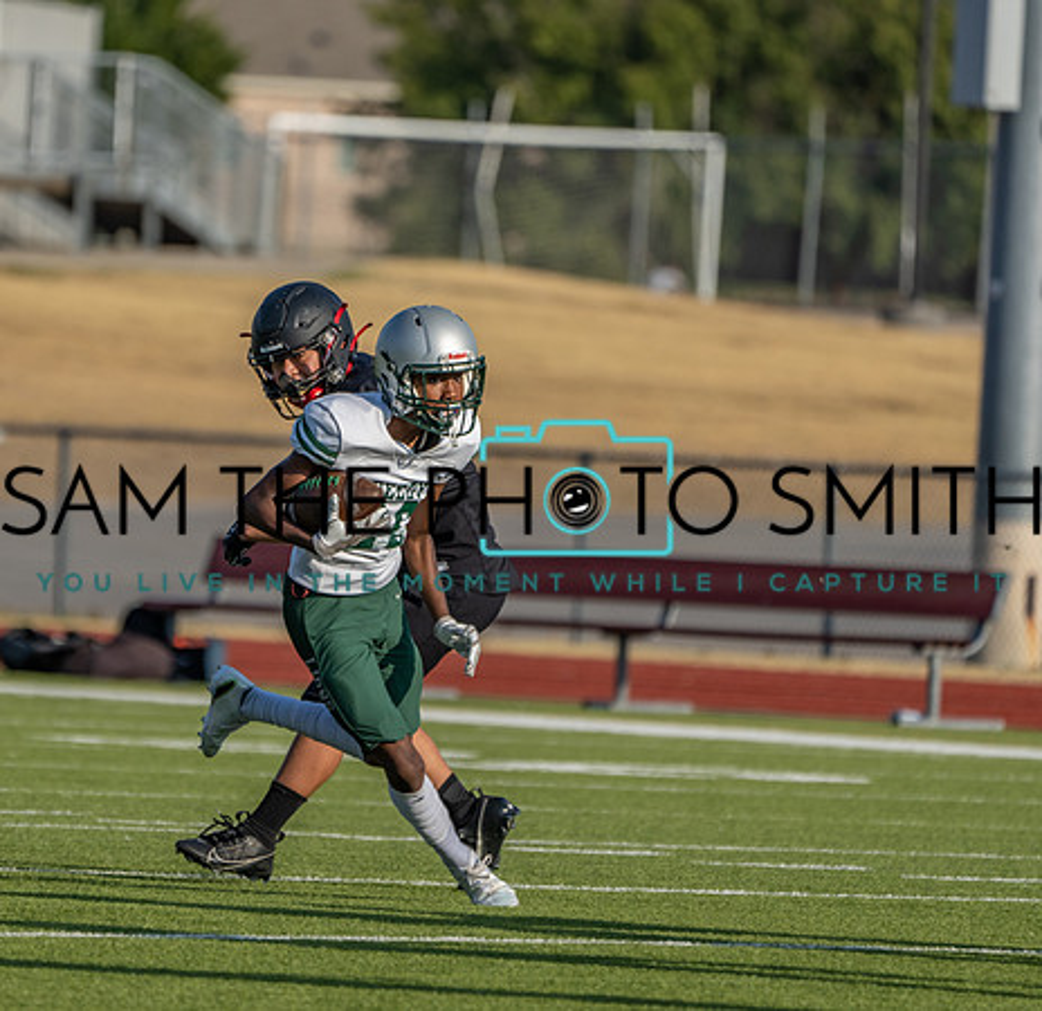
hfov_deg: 3.0
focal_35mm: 591
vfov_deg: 2.9
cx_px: 358
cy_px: 499
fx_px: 19816
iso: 125
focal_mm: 400
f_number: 5.6
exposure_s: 1/1250
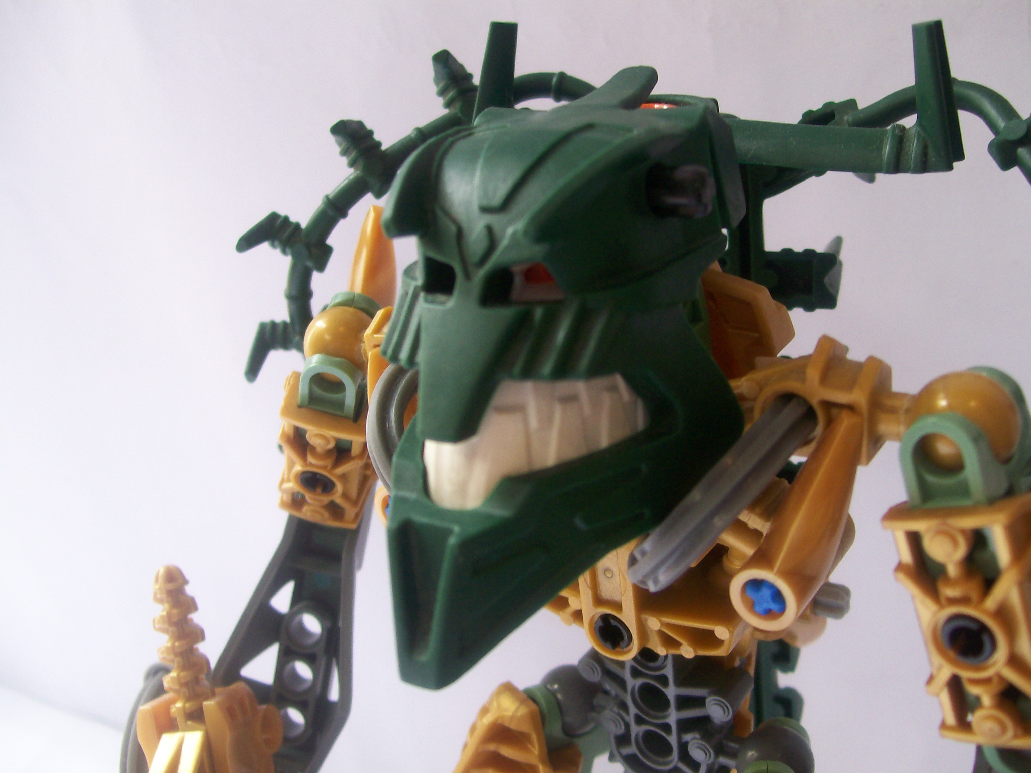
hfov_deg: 51.4
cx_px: 516
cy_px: 386
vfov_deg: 39.7
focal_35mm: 36
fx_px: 1072
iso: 91
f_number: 2.7
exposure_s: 1/32
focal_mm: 6
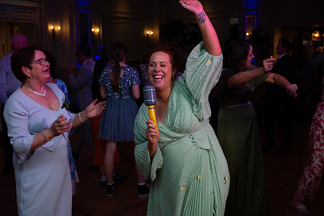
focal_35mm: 50
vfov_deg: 27.0
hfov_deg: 39.6
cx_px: 162
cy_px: 108
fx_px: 450
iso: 640
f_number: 3.5
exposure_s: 1/160
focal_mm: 50
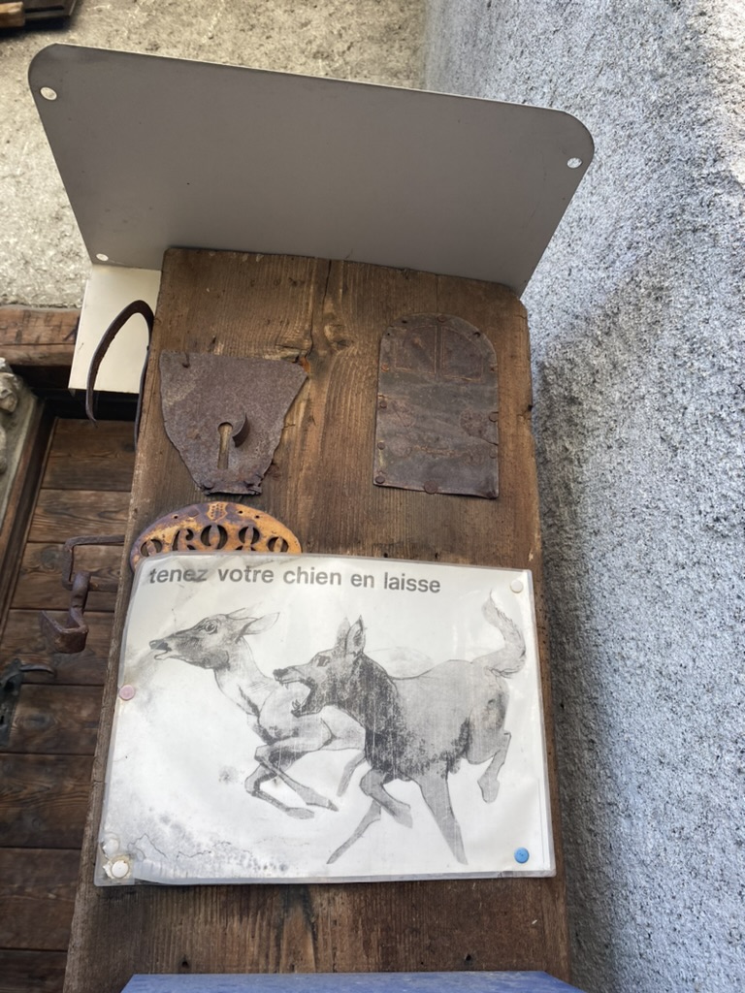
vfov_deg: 67.3
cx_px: 372
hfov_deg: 53.1
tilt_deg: +29.5
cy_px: 496
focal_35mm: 26
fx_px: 746
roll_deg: -2.5
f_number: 1.8
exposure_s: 1/343
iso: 32
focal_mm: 4.25
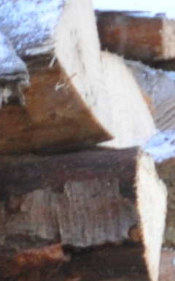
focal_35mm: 1278
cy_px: 637
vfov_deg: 1.6
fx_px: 9750
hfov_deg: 1.0
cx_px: -601
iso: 800
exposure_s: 1/160
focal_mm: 75
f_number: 5
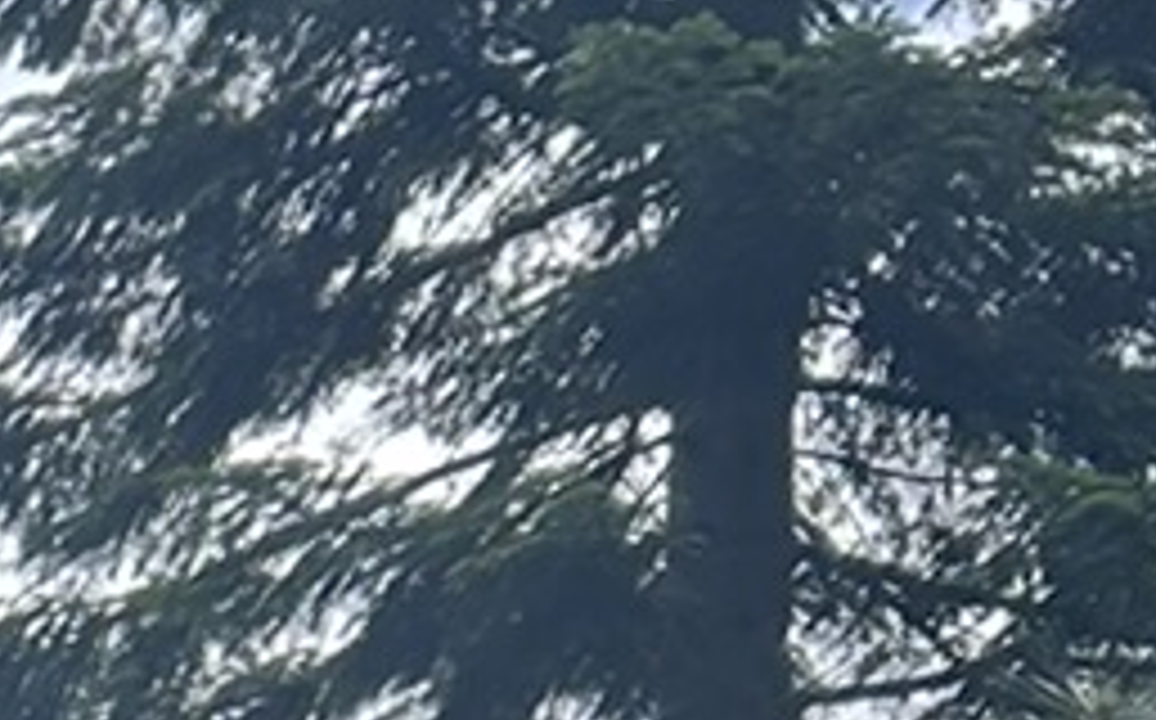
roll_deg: +1.0
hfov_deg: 8.3
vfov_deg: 4.7
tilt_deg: -4.5
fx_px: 6923
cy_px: 3888
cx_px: -2069
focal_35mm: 220
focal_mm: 5.7
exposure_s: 1/1079
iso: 50
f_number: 1.5
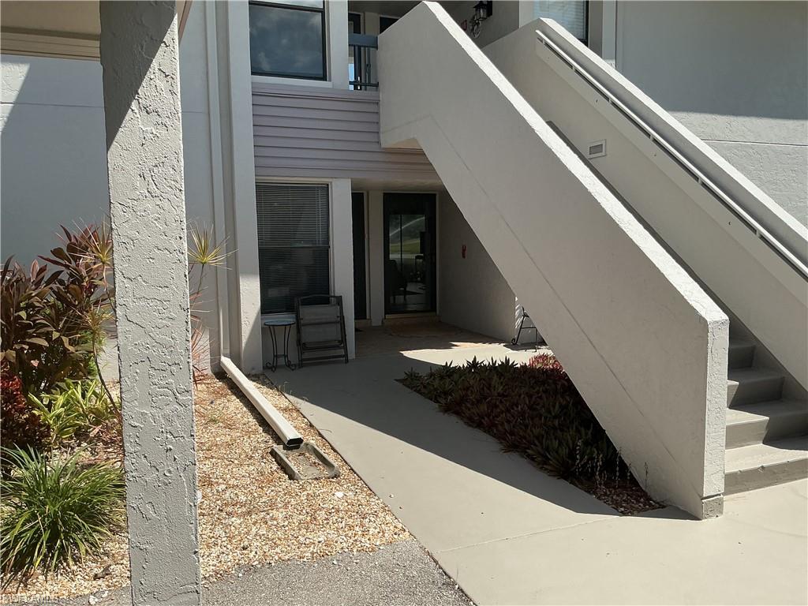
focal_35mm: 29
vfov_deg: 48.2
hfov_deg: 61.7
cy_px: 303
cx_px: 404
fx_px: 677
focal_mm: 3
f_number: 1.8
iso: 25
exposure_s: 1/2227
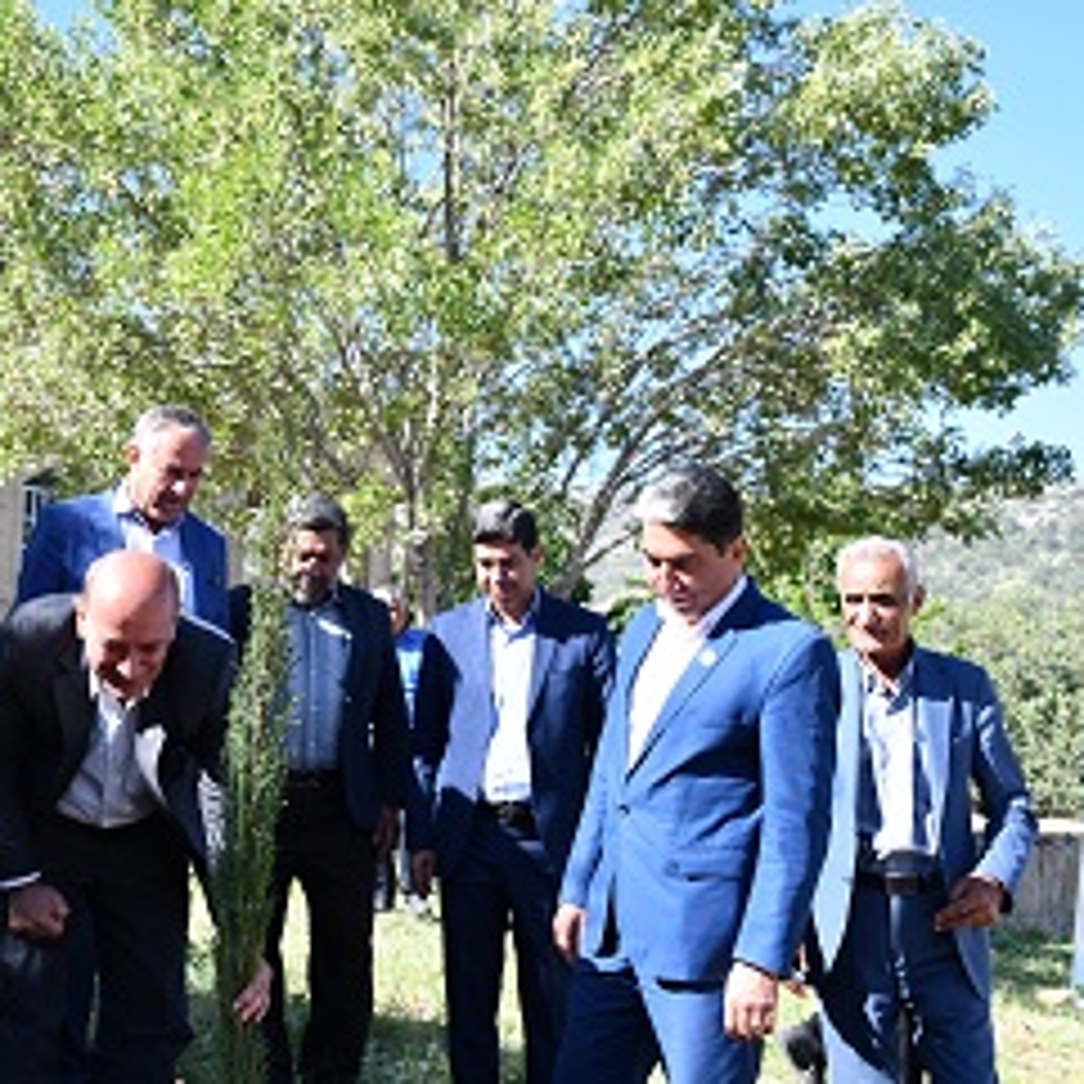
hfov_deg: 30.6
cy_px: 490
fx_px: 1949
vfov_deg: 31.1
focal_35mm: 55
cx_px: 274
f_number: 8
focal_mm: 26
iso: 200
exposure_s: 1/250
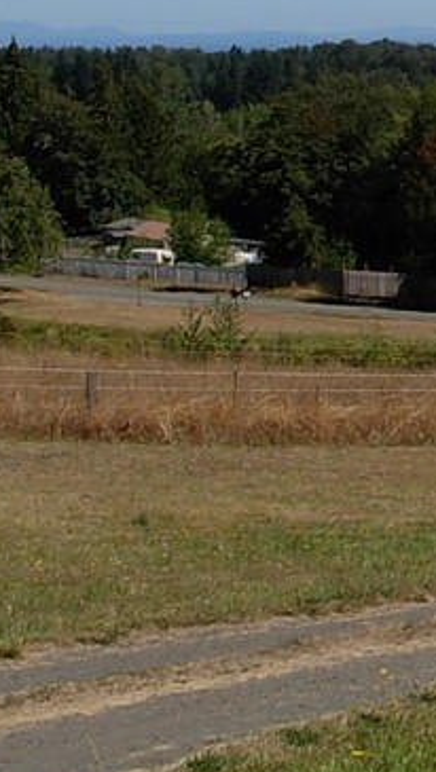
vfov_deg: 18.0
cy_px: -15
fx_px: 2378
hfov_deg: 9.7
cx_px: 891
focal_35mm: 116
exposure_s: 1/813
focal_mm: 6.3
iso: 79
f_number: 4.9
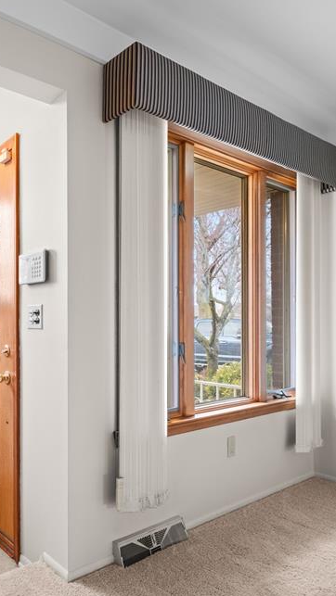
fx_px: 396
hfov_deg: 41.3
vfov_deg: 74.0
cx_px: 16
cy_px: 309
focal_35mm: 25
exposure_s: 2
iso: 640
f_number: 5.6
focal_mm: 10
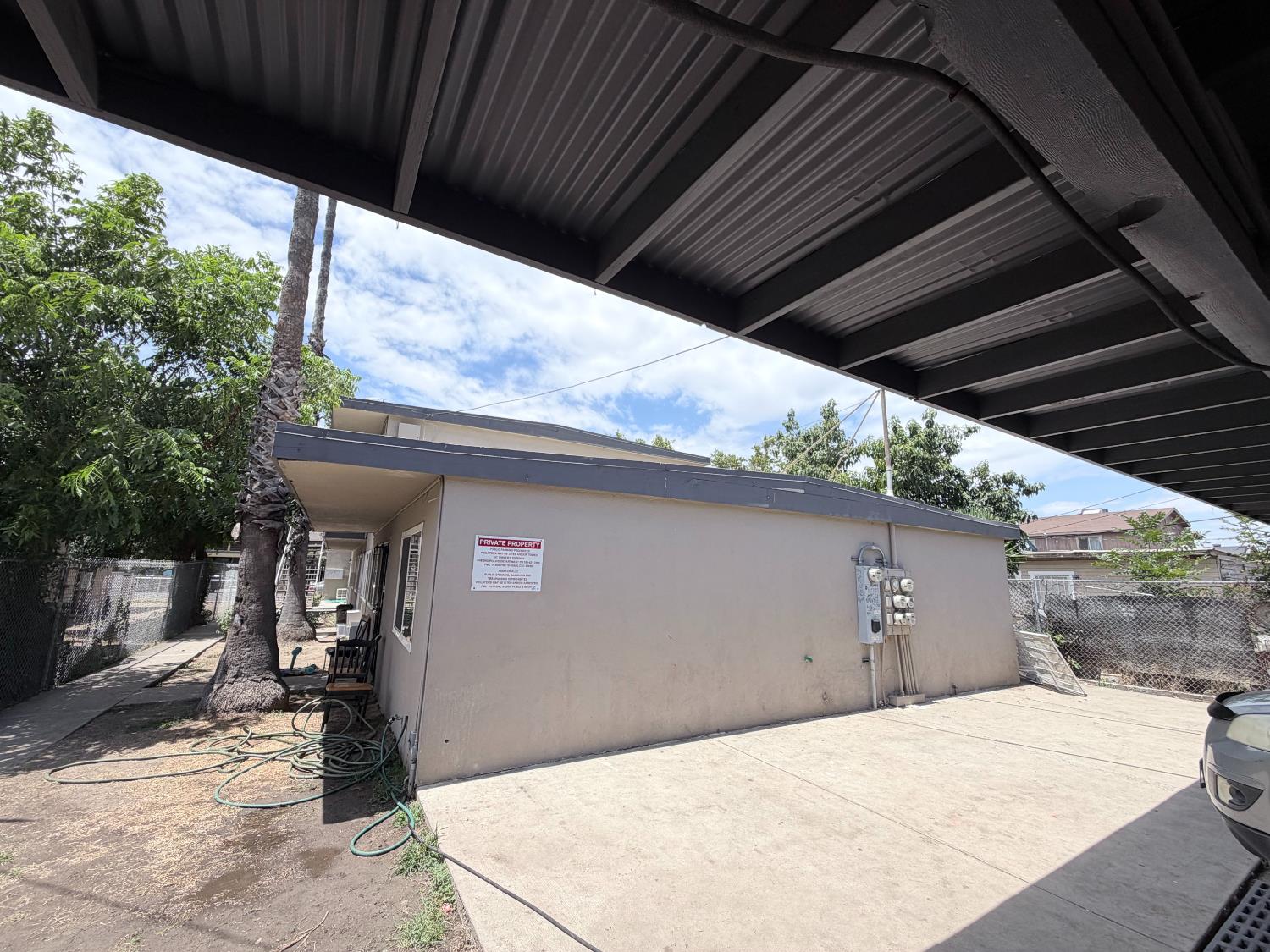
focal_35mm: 14
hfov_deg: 102.1
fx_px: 514
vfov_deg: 85.7
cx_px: 635
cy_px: 476
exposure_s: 1/779
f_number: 2.2
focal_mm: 2.22
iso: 20
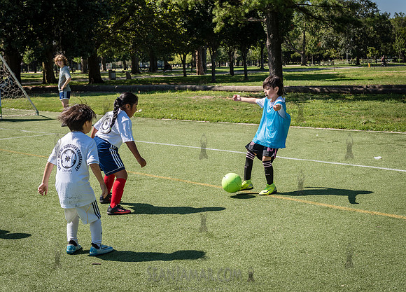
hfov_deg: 33.9
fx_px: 663
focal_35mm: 57
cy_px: 134
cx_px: 249
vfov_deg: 24.8
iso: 200
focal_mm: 48
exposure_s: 1/1250
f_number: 4
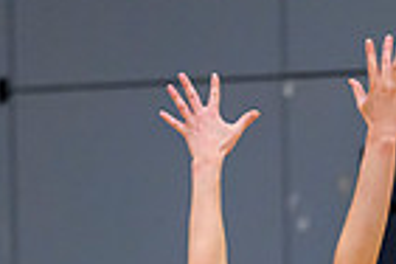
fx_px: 10647
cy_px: 616
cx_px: 521
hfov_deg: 2.1
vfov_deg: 1.4
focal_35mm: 968
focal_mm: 200
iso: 4000
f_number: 3.2
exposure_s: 1/1000
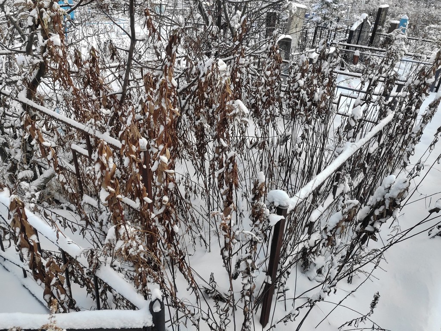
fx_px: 344
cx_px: 220
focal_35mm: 27
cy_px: 166
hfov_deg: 65.3
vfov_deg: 51.4
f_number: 1.9
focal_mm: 5.52
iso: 100
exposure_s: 1/476
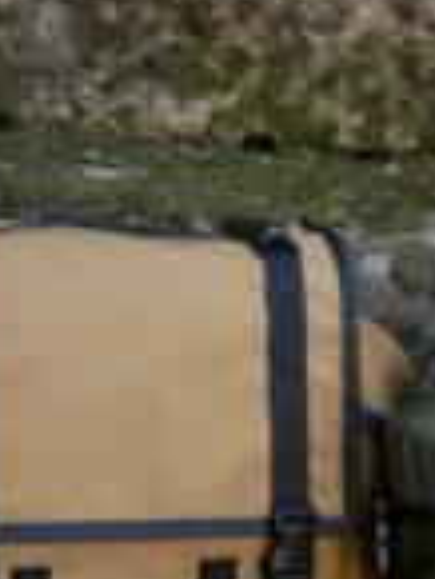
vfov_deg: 11.7
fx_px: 2744
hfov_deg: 9.0
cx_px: 397
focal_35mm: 164
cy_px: 773
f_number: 5
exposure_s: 1/800
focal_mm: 20
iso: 3200
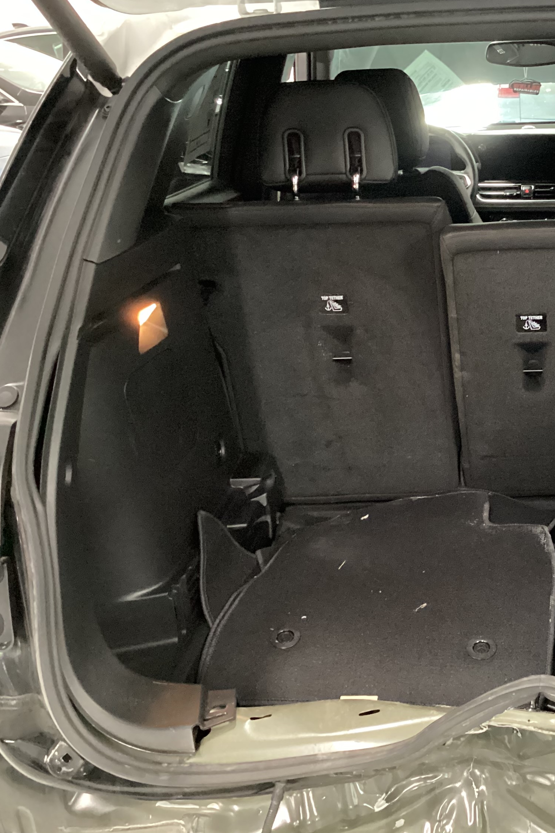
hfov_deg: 27.3
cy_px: 400
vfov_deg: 41.9
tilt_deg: -21.9
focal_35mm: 47
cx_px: 528
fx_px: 1087
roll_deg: +1.6
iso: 640
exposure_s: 1/17
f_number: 2.4
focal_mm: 3.3
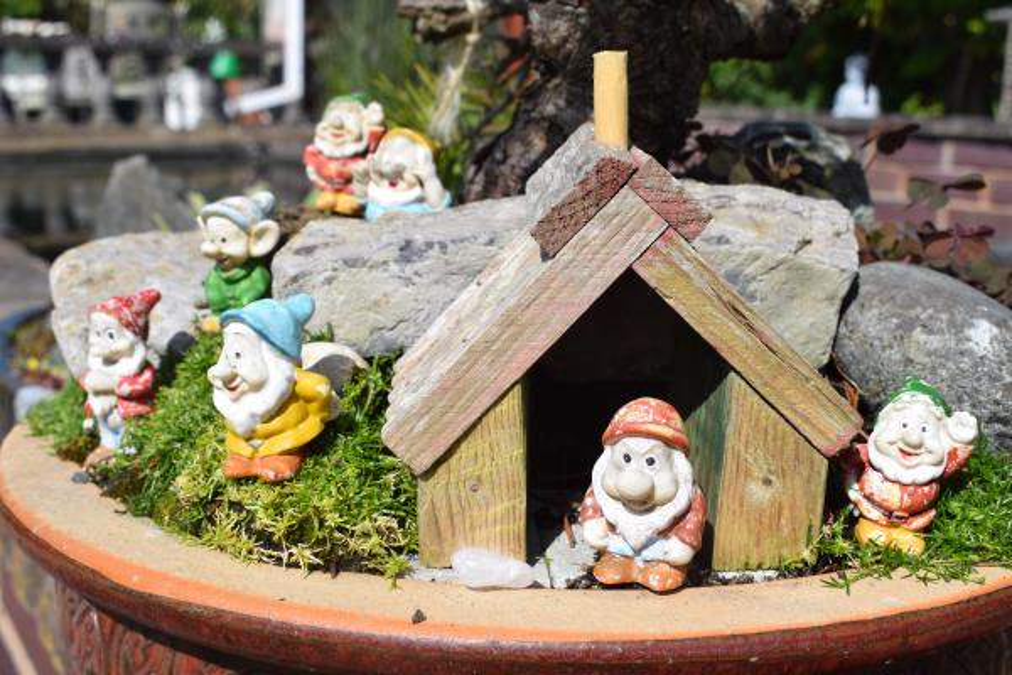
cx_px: 506
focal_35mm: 44
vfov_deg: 30.8
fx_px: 1223
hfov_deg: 45.0
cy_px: 338
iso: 200
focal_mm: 29
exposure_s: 1/400
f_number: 10
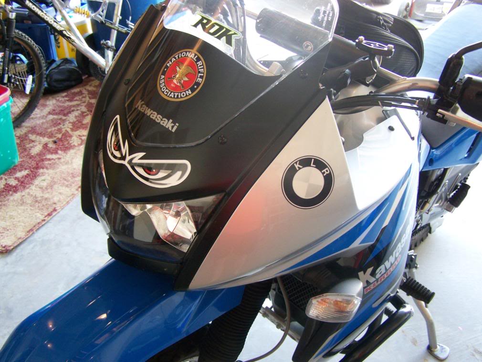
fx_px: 529
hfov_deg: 49.0
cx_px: 241
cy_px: 181
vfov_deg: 37.7
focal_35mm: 38
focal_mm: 6.3
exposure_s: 1/25
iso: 160
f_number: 2.8
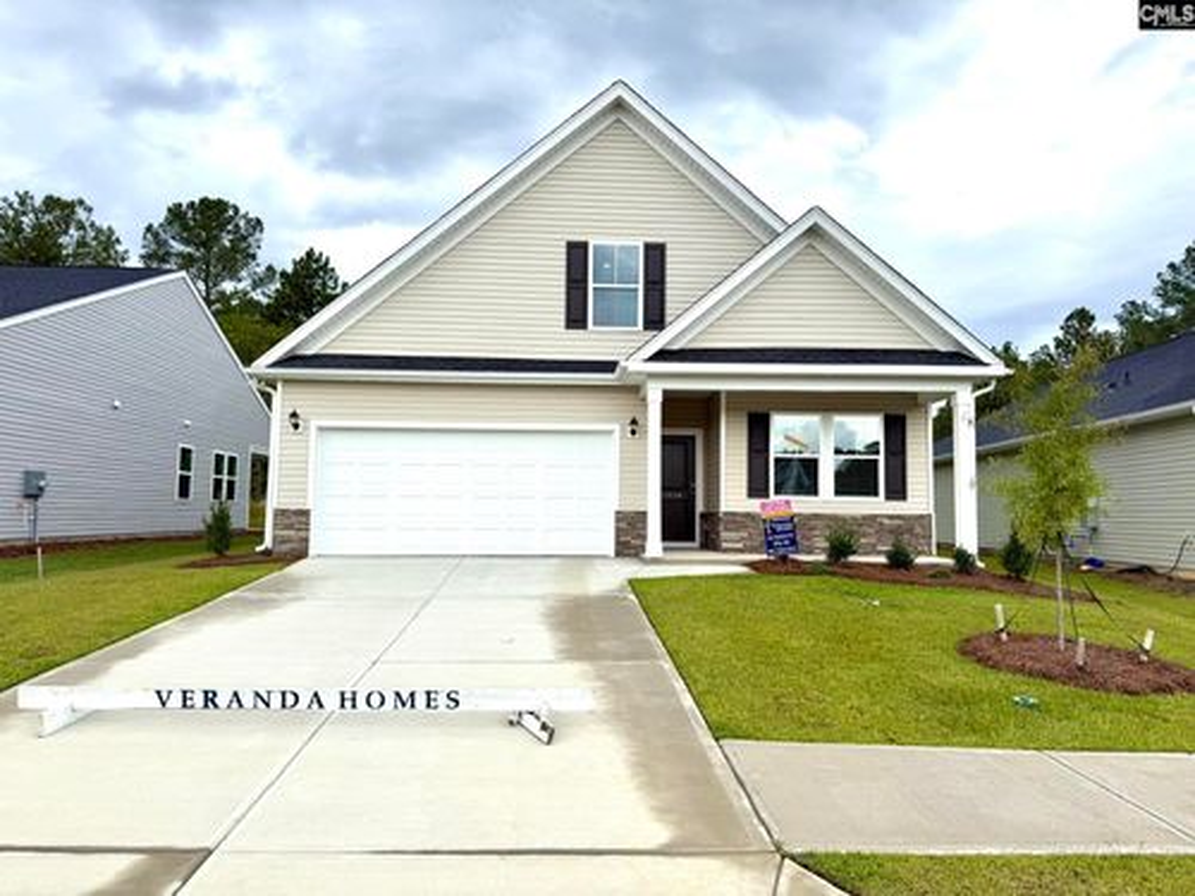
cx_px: 598
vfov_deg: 56.8
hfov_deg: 71.6
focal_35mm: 24
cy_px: 448
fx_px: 829
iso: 80
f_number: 1.78
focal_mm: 6.76
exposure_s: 1/2370
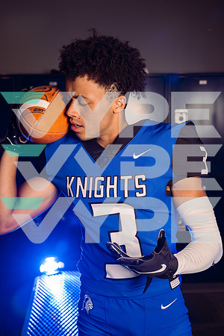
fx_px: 476
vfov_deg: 38.9
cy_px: 168
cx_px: 112
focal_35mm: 51
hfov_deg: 26.5
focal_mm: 51
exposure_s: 1/250
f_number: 4.5
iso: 320
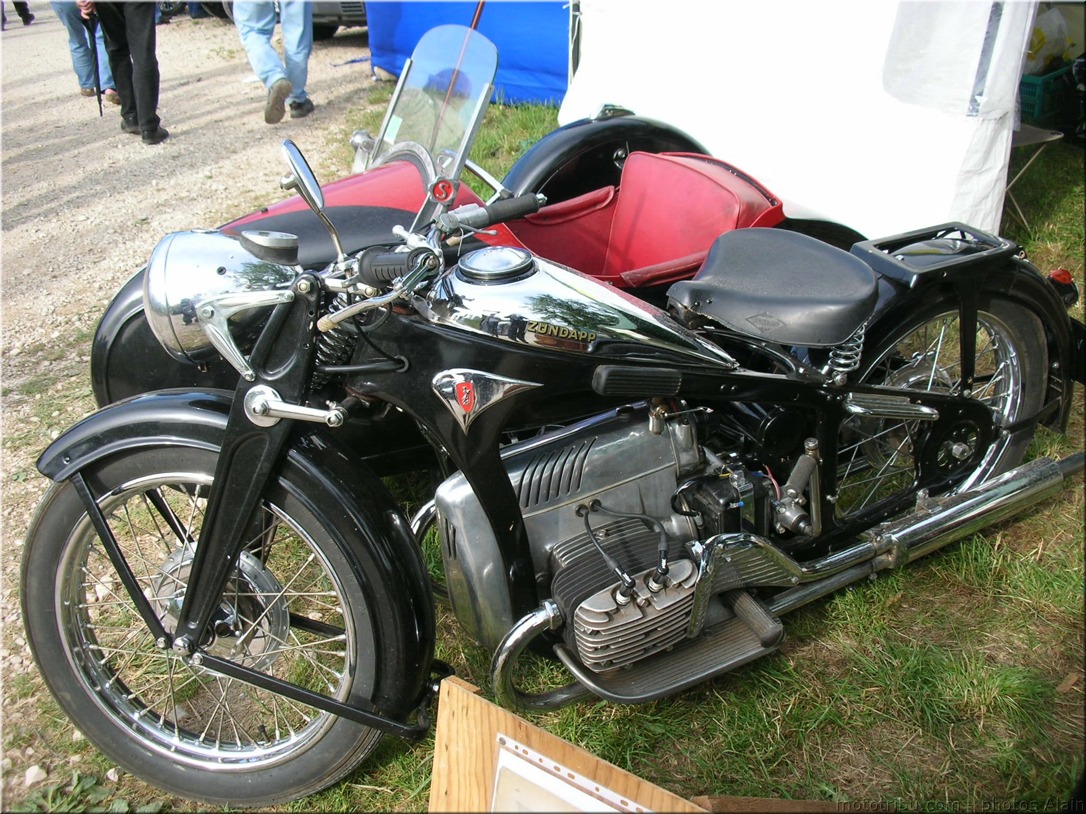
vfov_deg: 40.7
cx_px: 543
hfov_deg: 52.6
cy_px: 407
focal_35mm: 35
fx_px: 1098
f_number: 3
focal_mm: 5.8
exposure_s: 1/193
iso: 50
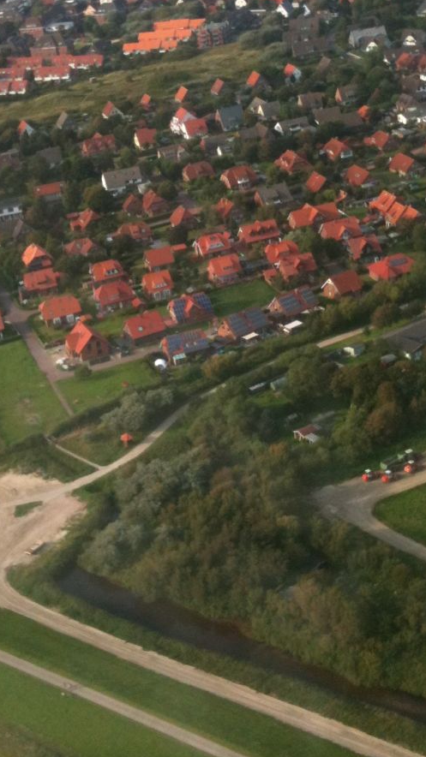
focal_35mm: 69
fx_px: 1386
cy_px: 239
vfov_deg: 30.3
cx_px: 135
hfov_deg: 17.4
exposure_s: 1/435
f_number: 2.8
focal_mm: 3.85
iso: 64
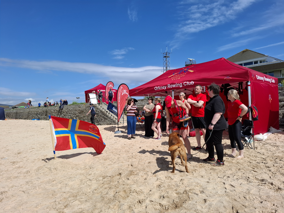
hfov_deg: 73.9
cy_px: 106
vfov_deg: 58.9
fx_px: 189
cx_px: 142
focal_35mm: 23
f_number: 1.8
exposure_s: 1/2232
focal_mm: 5.54
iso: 50
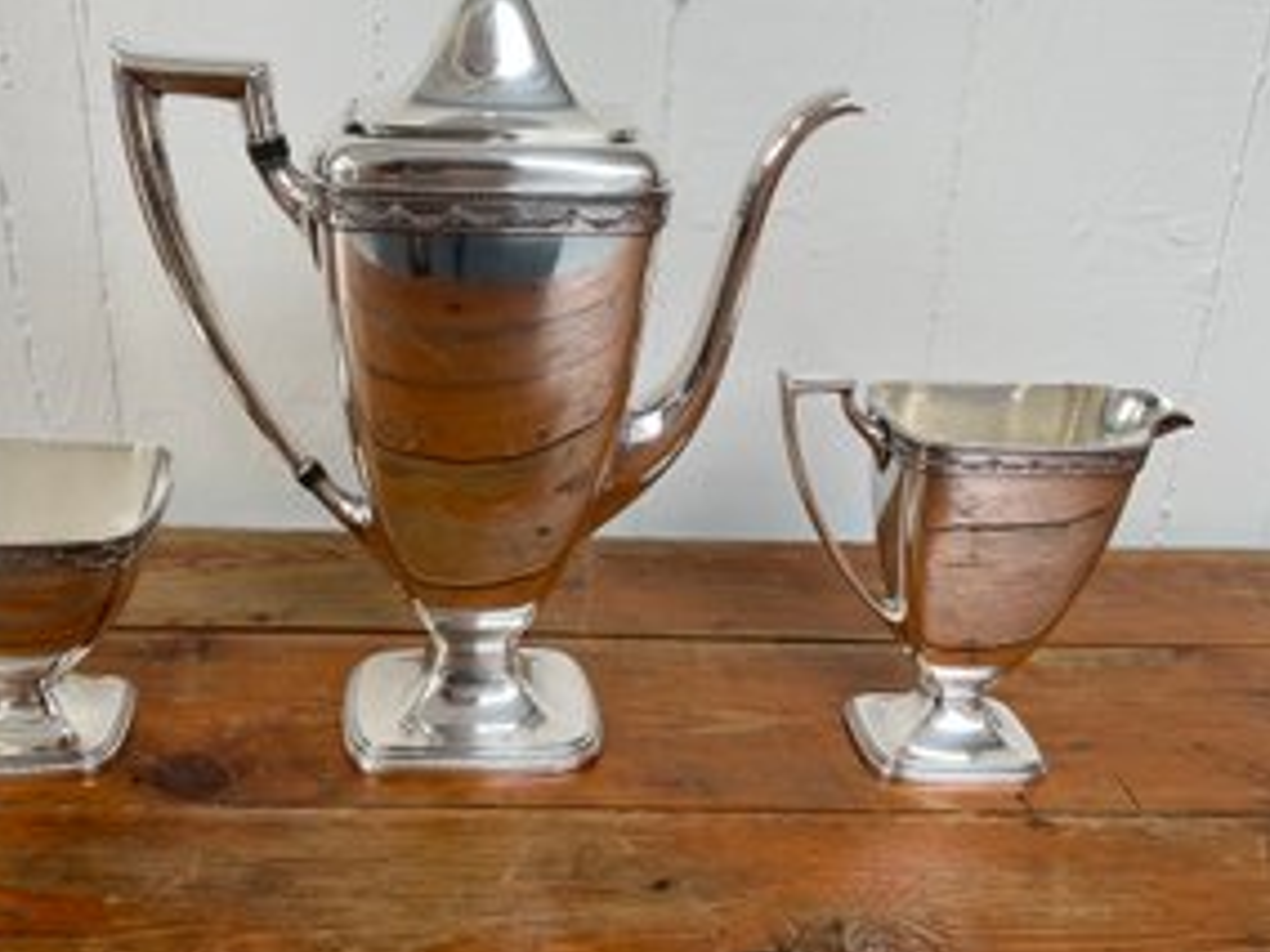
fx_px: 1284
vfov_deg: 40.7
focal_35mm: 35
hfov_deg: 52.3
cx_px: 512
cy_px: 454
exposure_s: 1/122
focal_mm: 3
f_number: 1.8
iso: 50
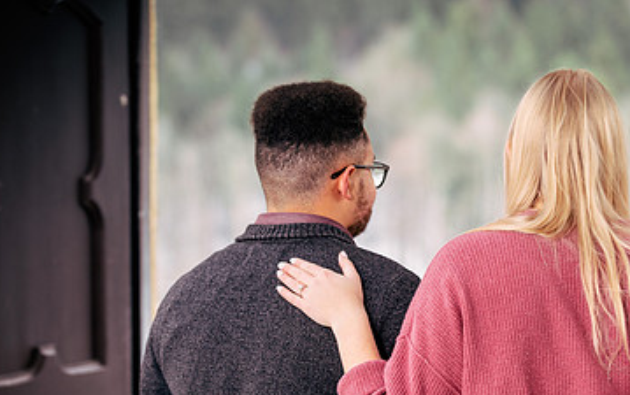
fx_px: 2543
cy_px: 337
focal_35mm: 148
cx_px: 440
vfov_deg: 8.9
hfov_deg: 14.1
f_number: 2.8
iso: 250
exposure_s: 1/125
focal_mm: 90
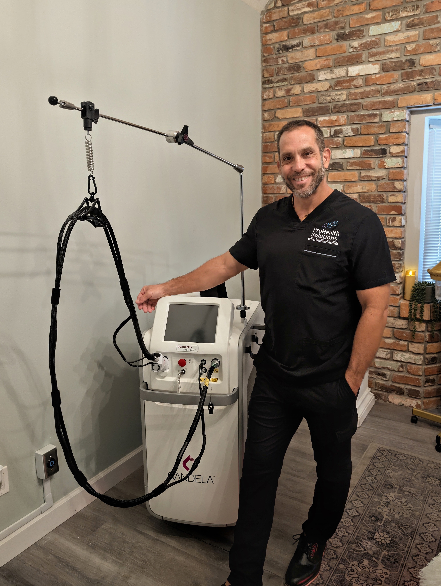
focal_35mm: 24
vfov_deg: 71.5
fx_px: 407
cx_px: 220
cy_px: 293
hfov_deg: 56.9
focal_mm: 6.9
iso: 464
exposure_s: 1/30
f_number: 1.68
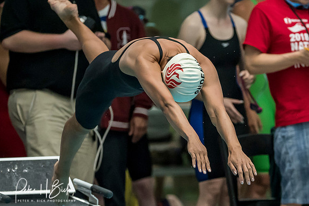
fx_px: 6224
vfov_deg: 1.9
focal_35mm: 725
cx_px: 222
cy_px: 142
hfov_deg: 2.8
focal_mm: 200
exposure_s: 1/1000
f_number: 2.8
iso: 3200
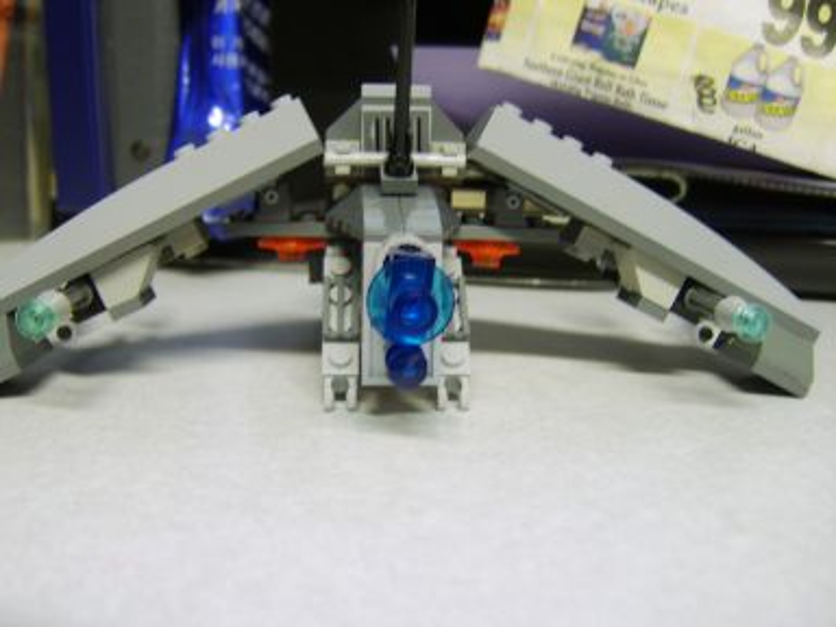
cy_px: 314
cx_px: 418
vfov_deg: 45.4
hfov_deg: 58.4
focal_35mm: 31
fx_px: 749
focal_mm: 8.13
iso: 71
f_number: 2.7
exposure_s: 1/6
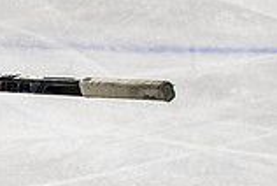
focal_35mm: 613
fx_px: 4726
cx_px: -333
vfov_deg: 2.3
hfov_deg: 3.3
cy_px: -77
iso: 2500
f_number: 4
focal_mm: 70
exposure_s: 1/800
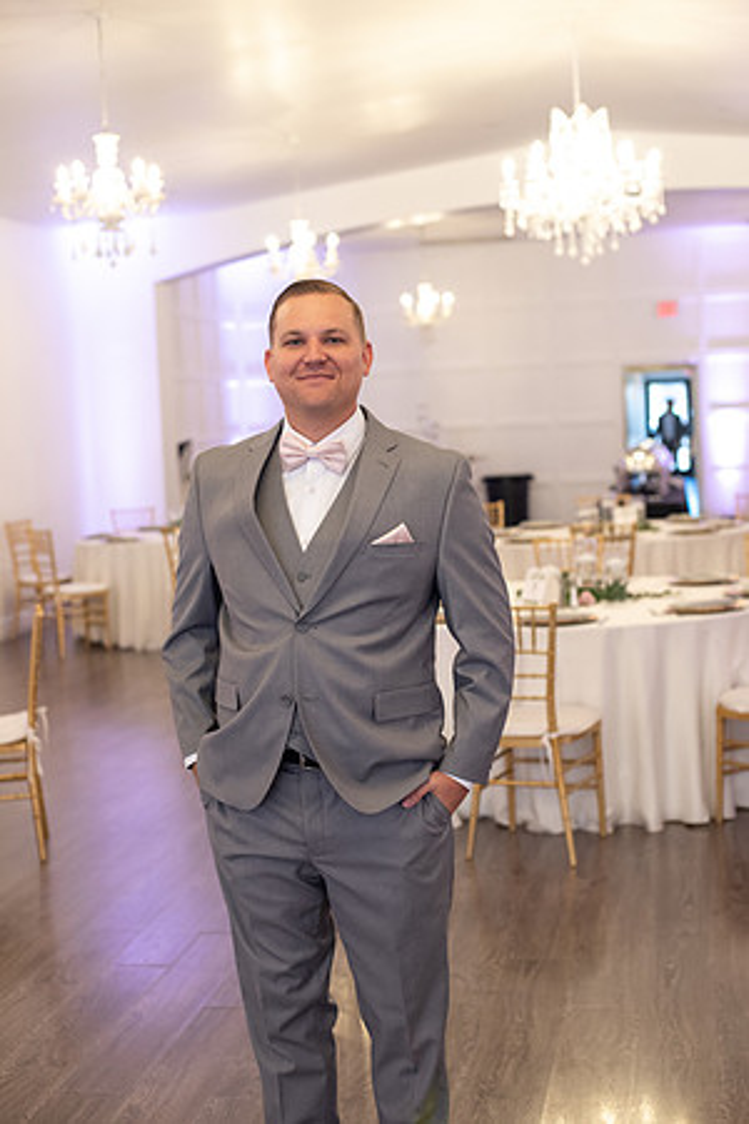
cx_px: 374
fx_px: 1560
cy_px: 562
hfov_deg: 27.0
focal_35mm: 50
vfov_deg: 39.6
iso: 1600
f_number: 2.8
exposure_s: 1/250
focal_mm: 50
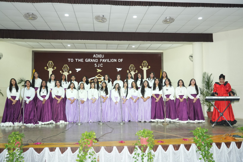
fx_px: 223
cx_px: 122
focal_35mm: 33
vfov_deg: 40.0
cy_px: 81
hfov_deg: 57.2
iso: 1600
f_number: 4
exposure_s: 1/200
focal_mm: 33
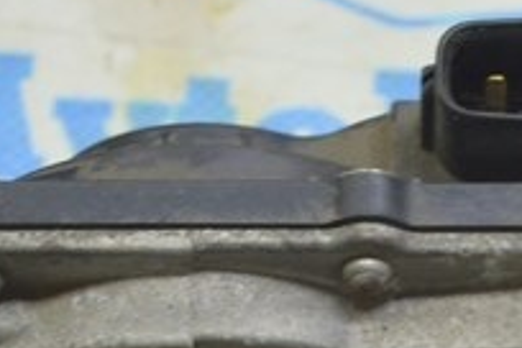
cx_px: 302
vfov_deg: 5.7
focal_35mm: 234
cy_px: 715
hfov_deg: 8.8
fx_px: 3386
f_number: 5.6
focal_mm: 31
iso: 400
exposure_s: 1/20
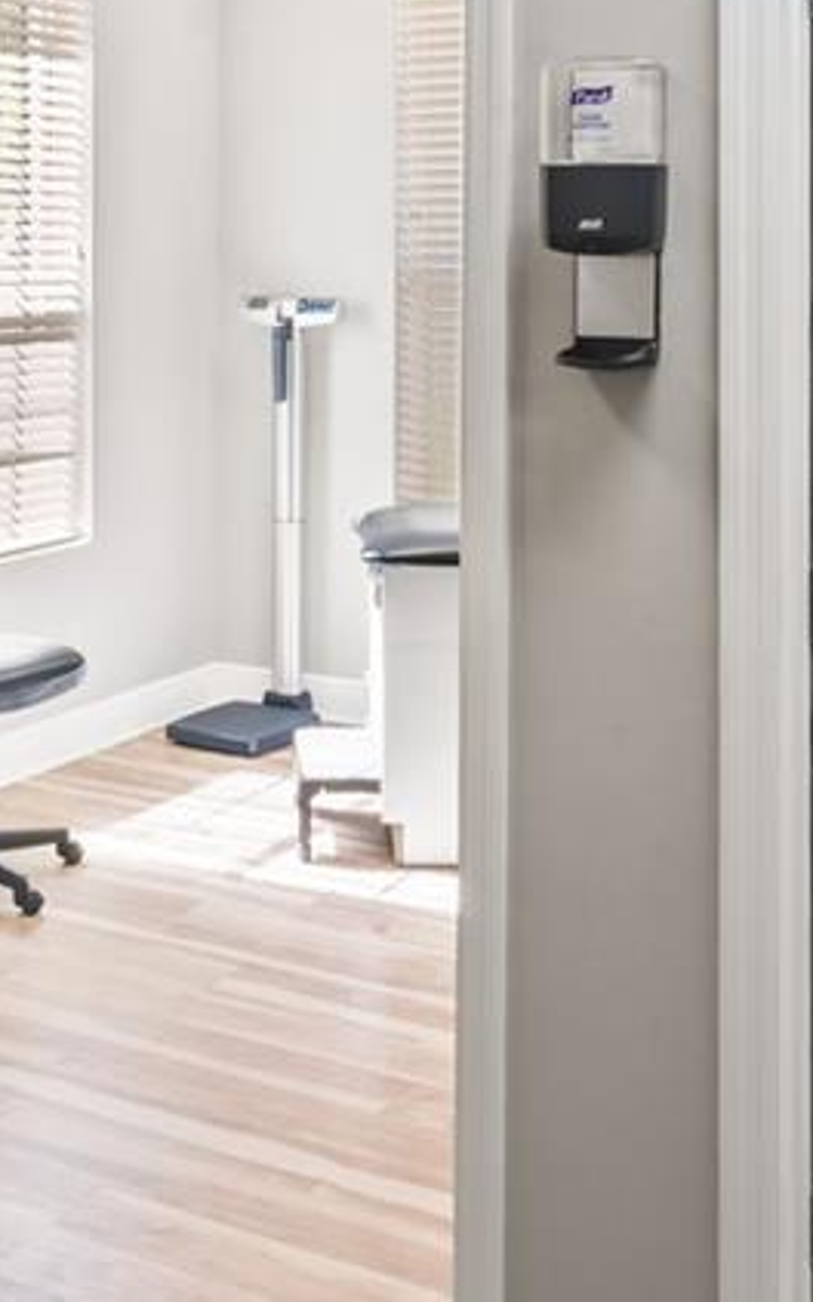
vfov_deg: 36.6
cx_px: 237
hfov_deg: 23.8
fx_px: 1916
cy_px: 319
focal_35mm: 54
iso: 160
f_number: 14
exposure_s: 1/1.67
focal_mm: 14
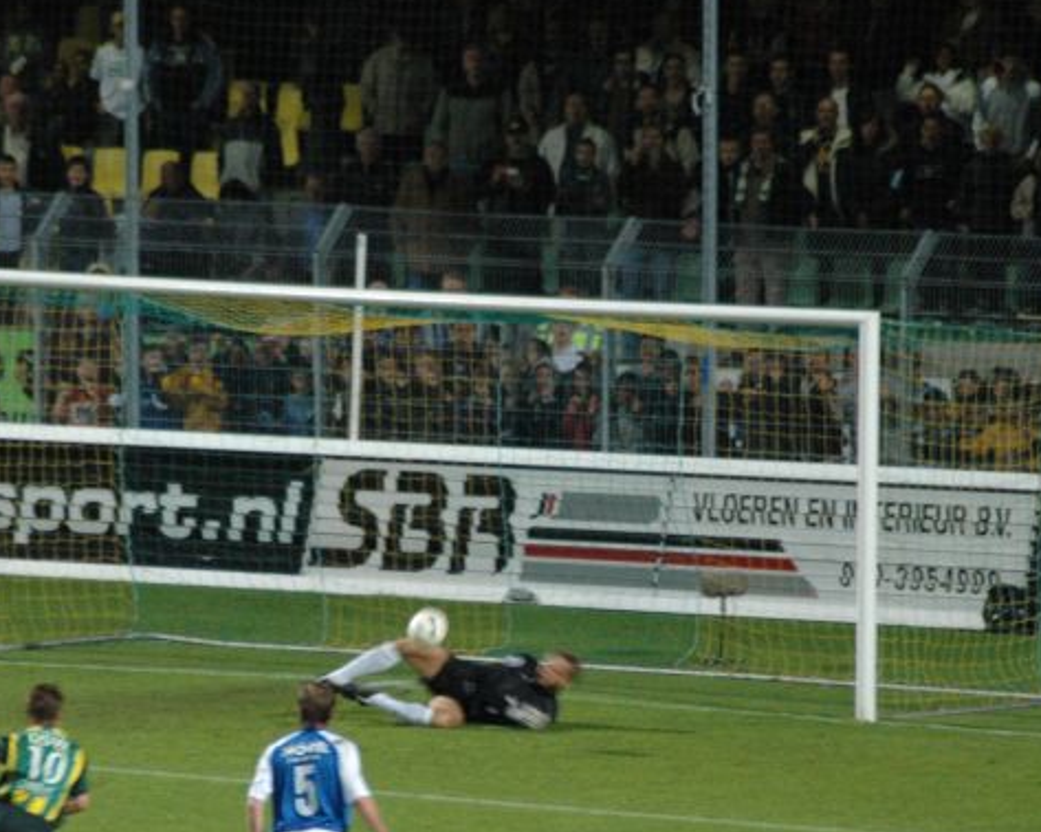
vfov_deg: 3.1
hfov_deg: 3.9
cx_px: 467
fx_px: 15398
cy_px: 522
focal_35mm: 500
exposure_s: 1/60
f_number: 5
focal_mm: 210
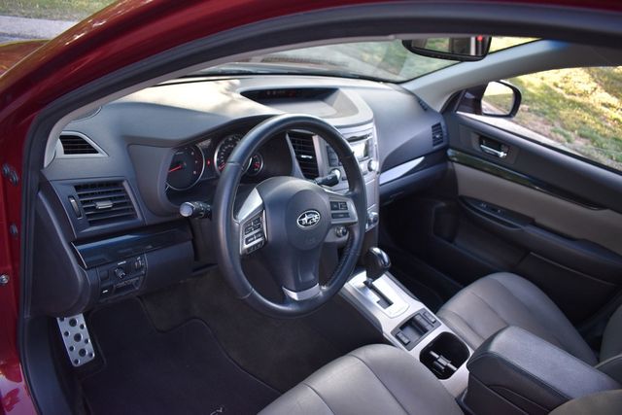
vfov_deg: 48.0
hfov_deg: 67.4
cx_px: 311
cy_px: 208
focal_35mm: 27
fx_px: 467
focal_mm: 18
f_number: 3.5
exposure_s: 1/250
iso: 640
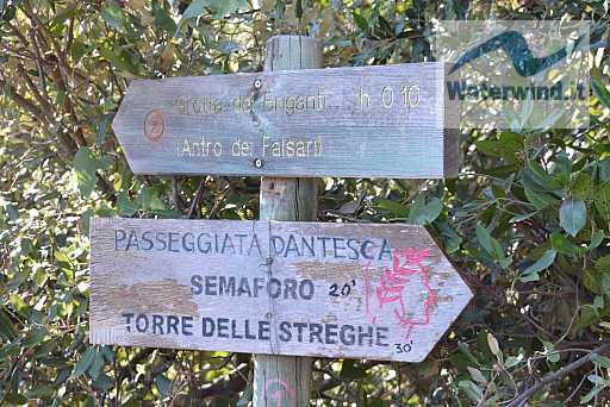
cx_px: 305
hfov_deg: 28.1
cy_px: 204
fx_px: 1221
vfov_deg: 19.0
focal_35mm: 72
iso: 900
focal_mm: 48
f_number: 10
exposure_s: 1/80
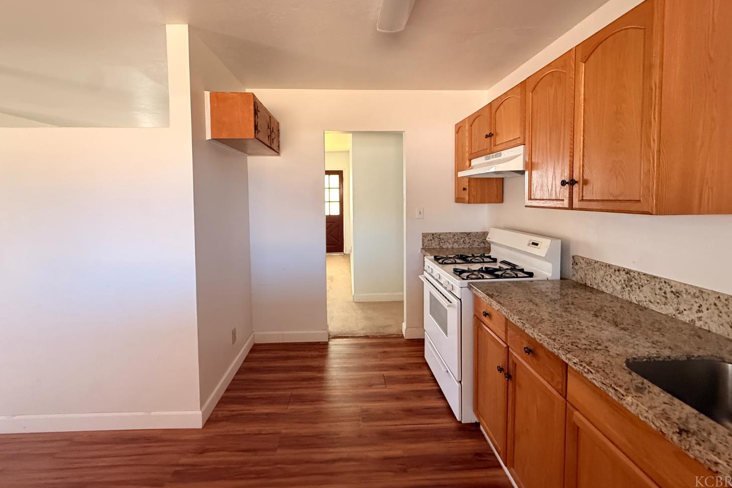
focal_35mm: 15
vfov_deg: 76.9
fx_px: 305
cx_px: 360
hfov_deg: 100.4
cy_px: 210
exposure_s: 1/60
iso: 640
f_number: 2.2
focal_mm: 2.22
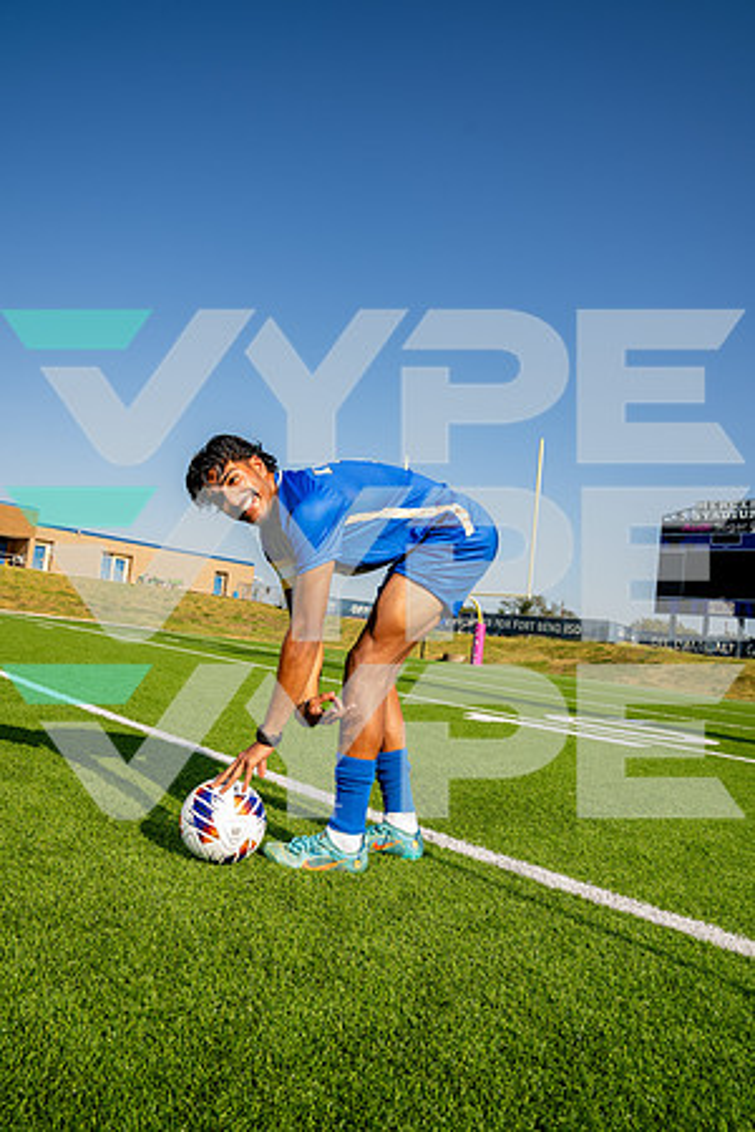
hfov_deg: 53.1
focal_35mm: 24
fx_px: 755
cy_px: 566
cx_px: 378
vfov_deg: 73.7
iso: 50
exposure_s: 1/125
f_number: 7.1
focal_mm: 24
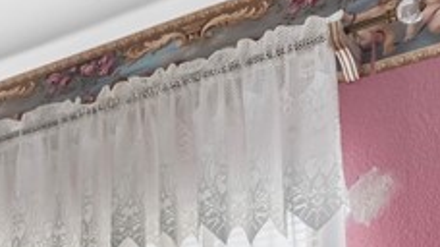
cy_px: 504
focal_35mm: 85
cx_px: -488
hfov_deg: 16.9
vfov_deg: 12.4
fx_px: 991
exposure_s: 1/30
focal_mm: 17
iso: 500
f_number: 8
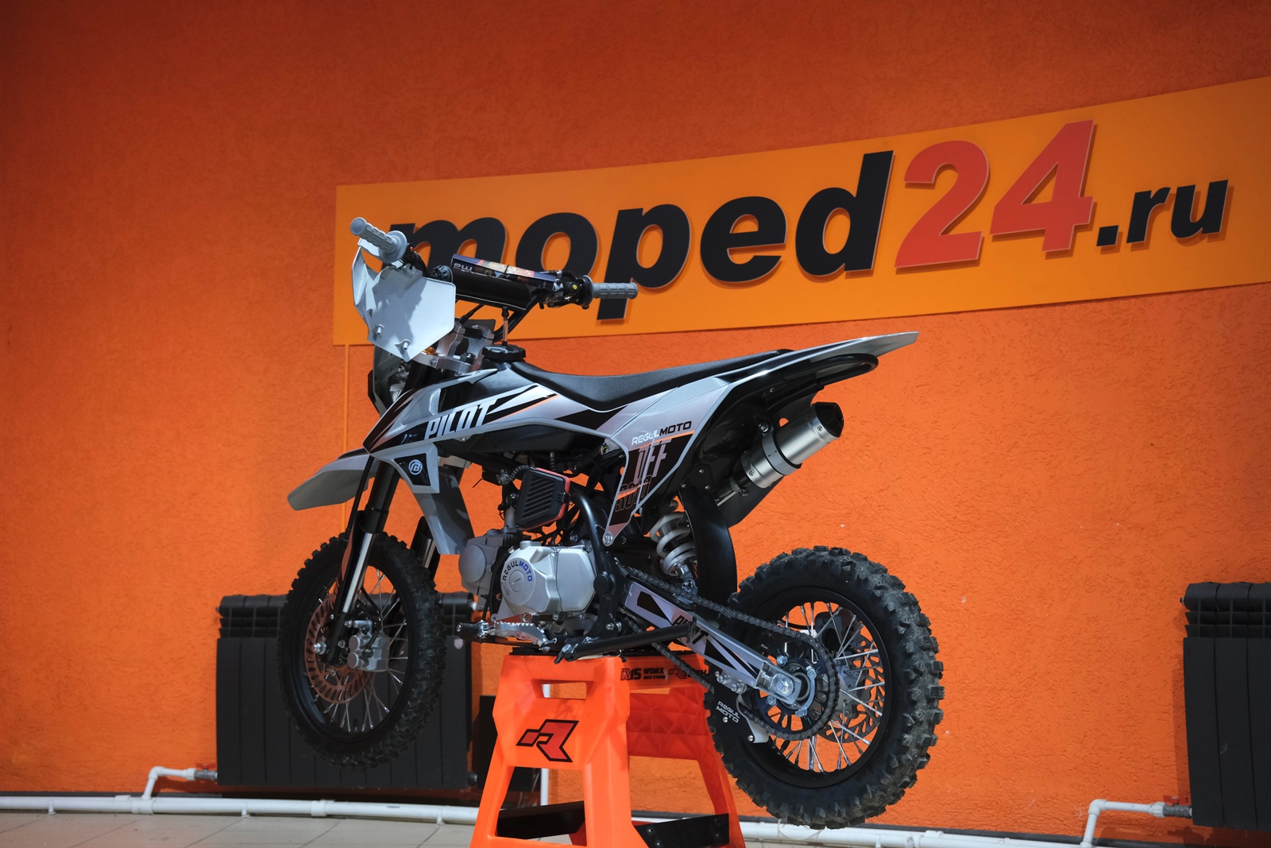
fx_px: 1801
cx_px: 636
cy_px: 424
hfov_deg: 38.9
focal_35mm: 51
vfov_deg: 26.5
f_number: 4
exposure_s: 1/100
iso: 1600
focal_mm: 34.2
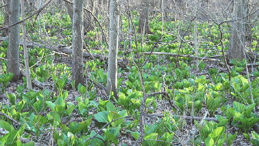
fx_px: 491
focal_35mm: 72
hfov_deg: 29.5
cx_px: 130
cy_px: 71
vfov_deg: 16.9
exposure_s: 1/100
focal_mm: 45
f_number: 9
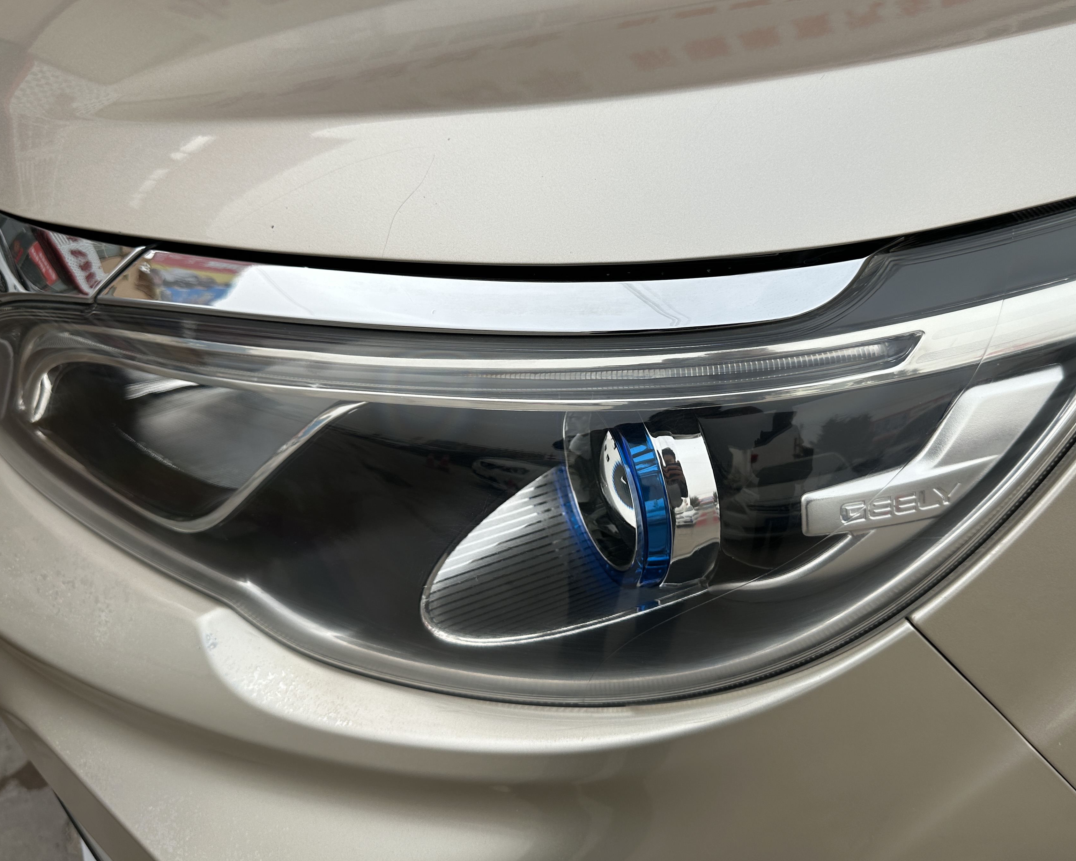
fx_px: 892
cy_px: 390
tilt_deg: -38.4
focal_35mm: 28
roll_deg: -3.9
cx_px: 579
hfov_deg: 62.1
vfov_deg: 51.5
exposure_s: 1/4545
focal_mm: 6.86
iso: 80
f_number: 1.78
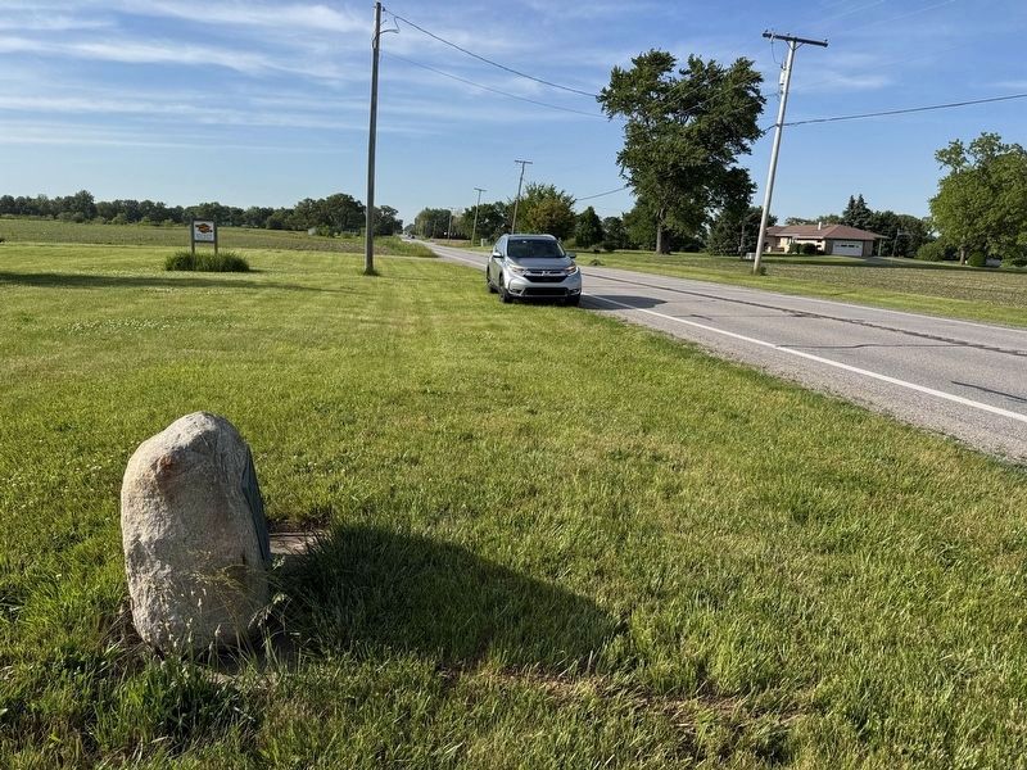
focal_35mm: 24
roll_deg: -2.7
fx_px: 712
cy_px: 385
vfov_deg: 56.8
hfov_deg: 71.6
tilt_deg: -10.9
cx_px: 514
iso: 80
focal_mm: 6.76
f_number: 1.78
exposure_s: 1/4049
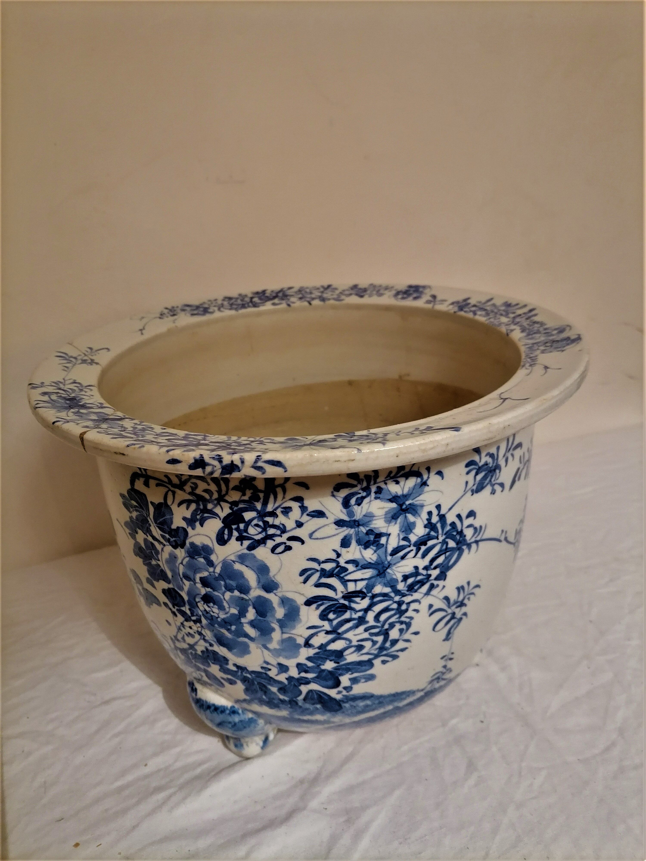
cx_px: 323
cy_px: 430
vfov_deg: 67.3
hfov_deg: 53.1
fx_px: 647
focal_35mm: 26
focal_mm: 5.4
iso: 320
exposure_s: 1/33.3
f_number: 1.8
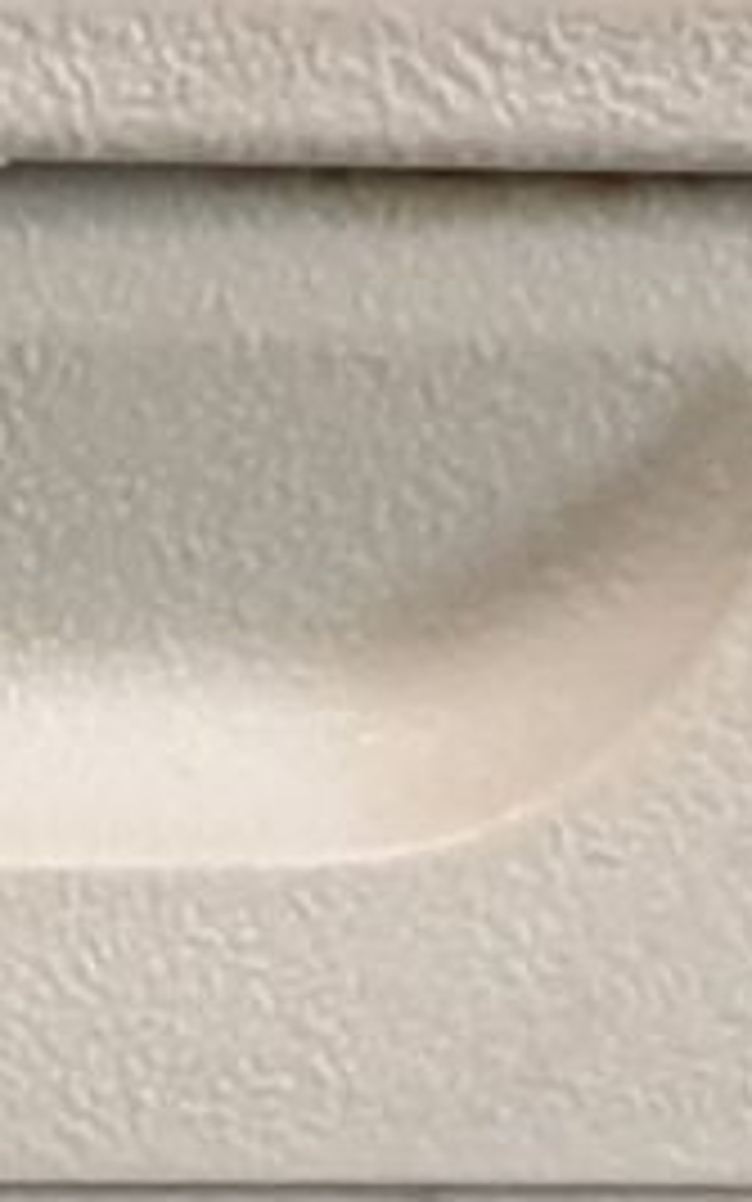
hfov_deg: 4.3
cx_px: -3040
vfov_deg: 7.3
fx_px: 8652
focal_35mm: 264
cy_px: 3088
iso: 250
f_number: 1.5
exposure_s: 1/50
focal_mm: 4.3
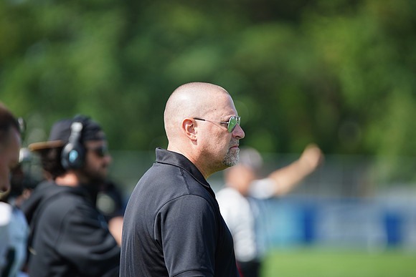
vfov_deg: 4.6
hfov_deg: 6.9
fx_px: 3467
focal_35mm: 300
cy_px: 138
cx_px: 208
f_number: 2.8
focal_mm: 300
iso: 400
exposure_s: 1/2500
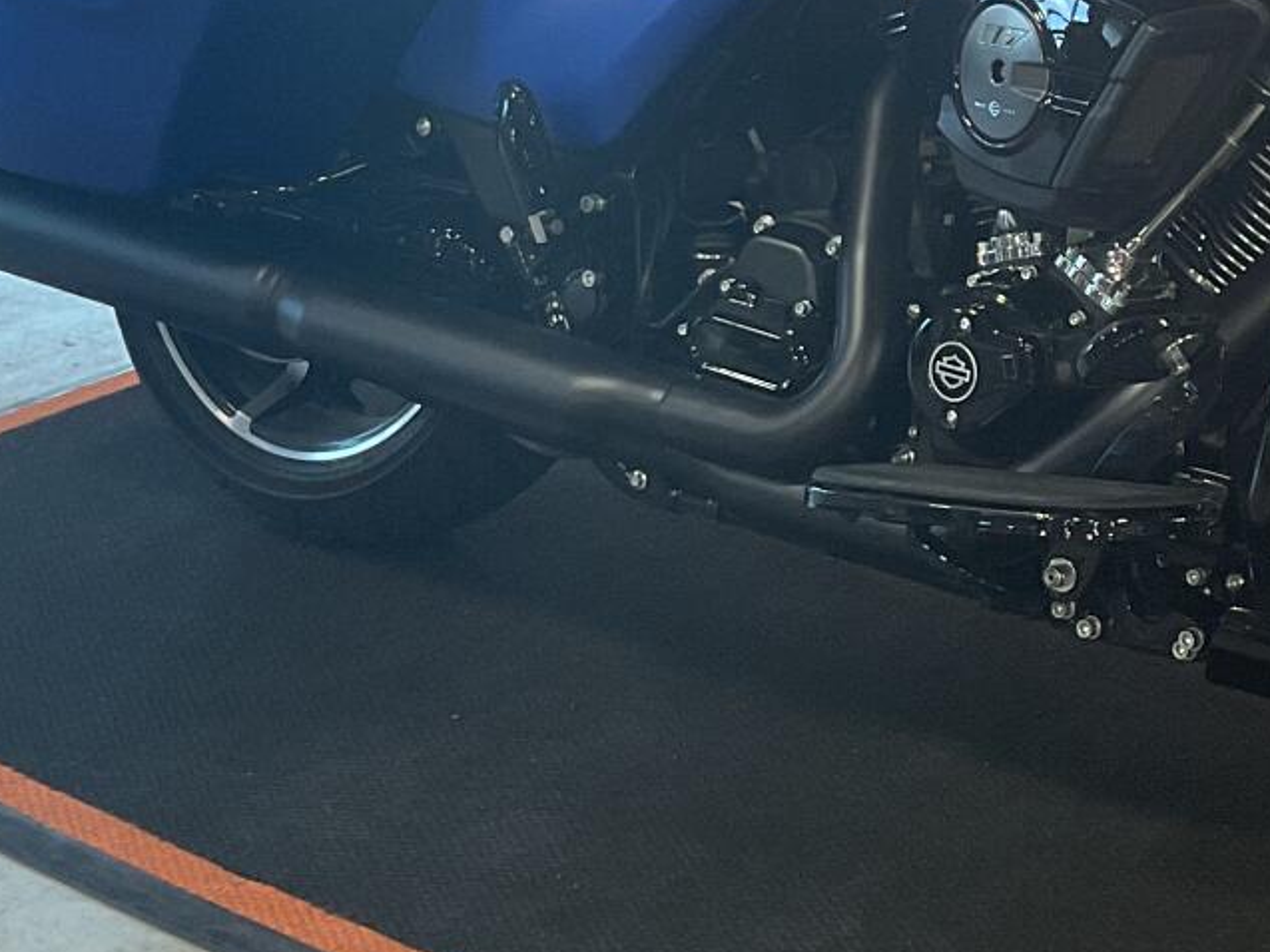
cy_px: 261
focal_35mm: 91
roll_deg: +2.1
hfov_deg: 21.0
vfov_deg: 16.2
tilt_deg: -19.6
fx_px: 3339
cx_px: 1182
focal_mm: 3
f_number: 1.8
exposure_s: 1/50
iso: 50
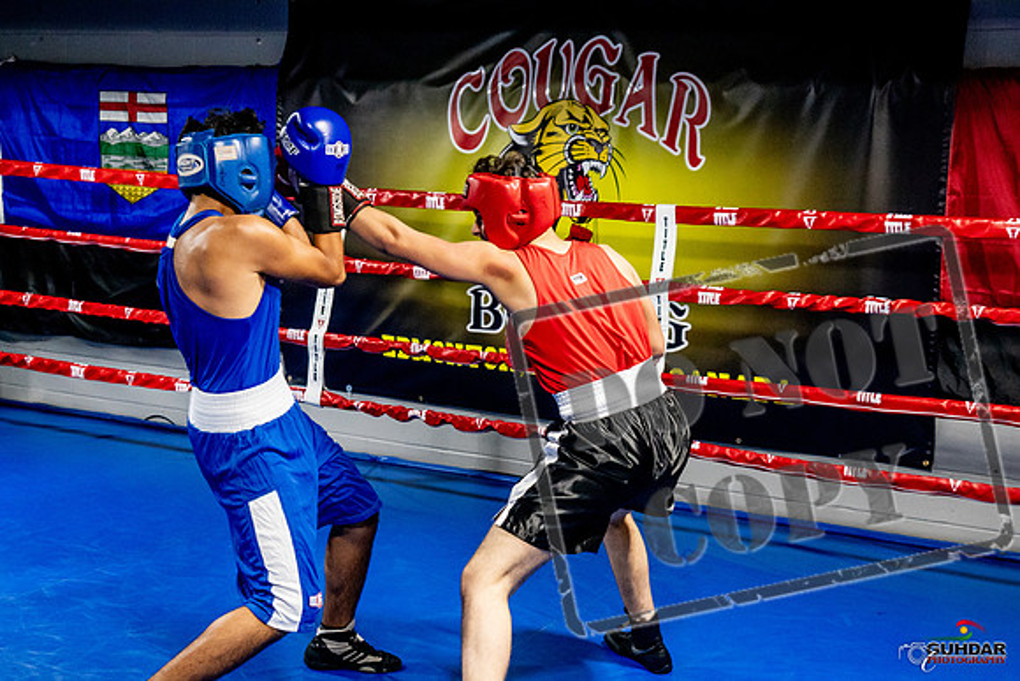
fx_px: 1474
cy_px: 340
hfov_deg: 38.2
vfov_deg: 26.0
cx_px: 510
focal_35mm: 52
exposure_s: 1/800
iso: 5000
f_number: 2.8
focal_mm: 35
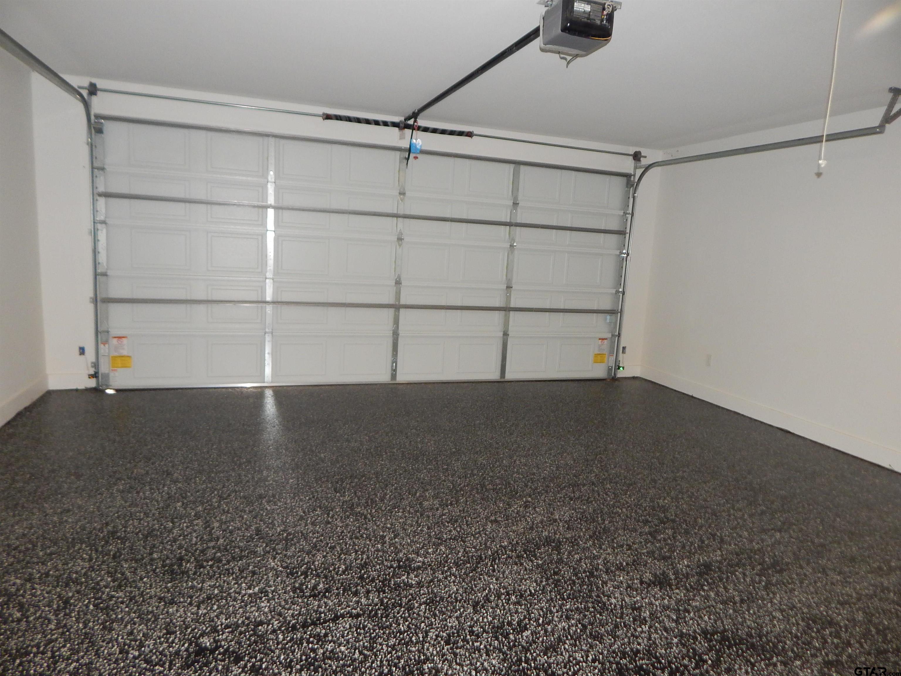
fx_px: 573
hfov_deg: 76.4
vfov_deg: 61.1
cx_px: 450
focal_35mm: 22
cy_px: 338
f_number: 3
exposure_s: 1/30
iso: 220
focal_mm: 4
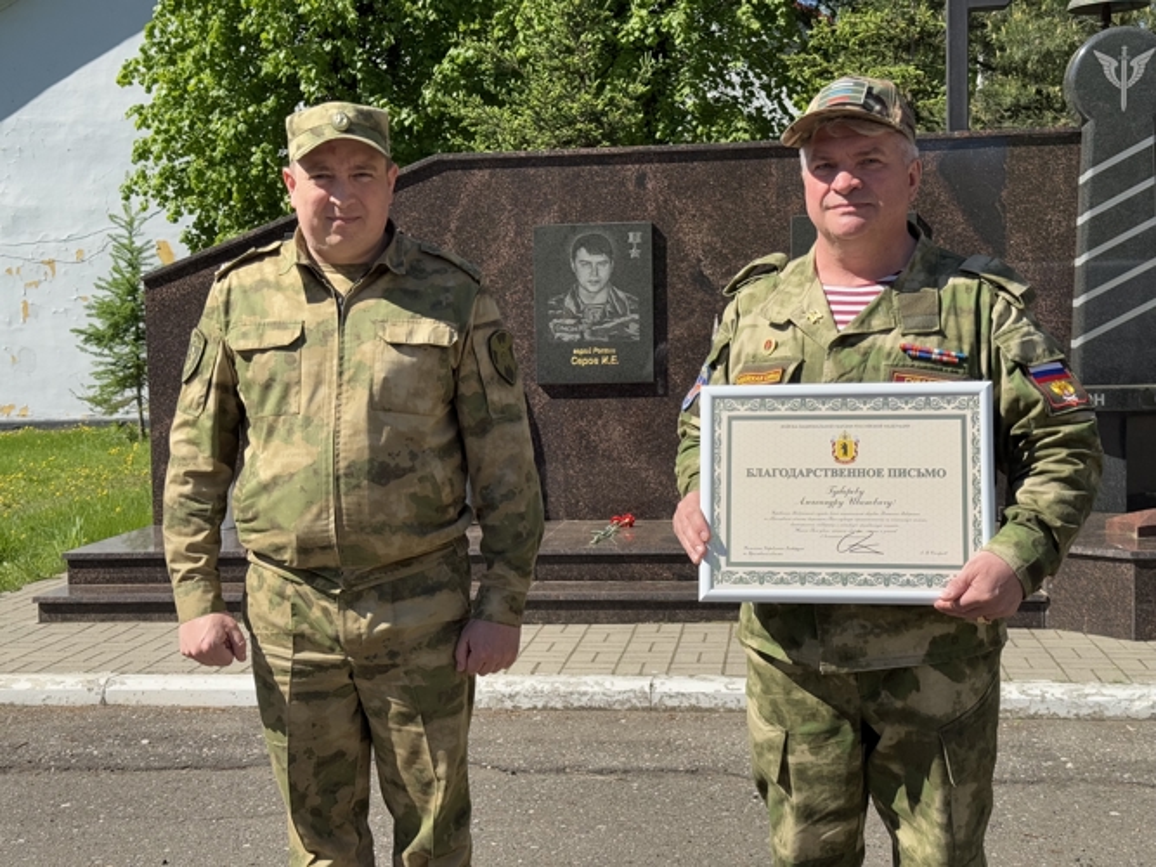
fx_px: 1603
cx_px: 578
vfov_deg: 30.3
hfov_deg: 39.7
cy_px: 434
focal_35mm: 48
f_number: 1.78
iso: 64
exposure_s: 1/3226
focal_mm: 6.76
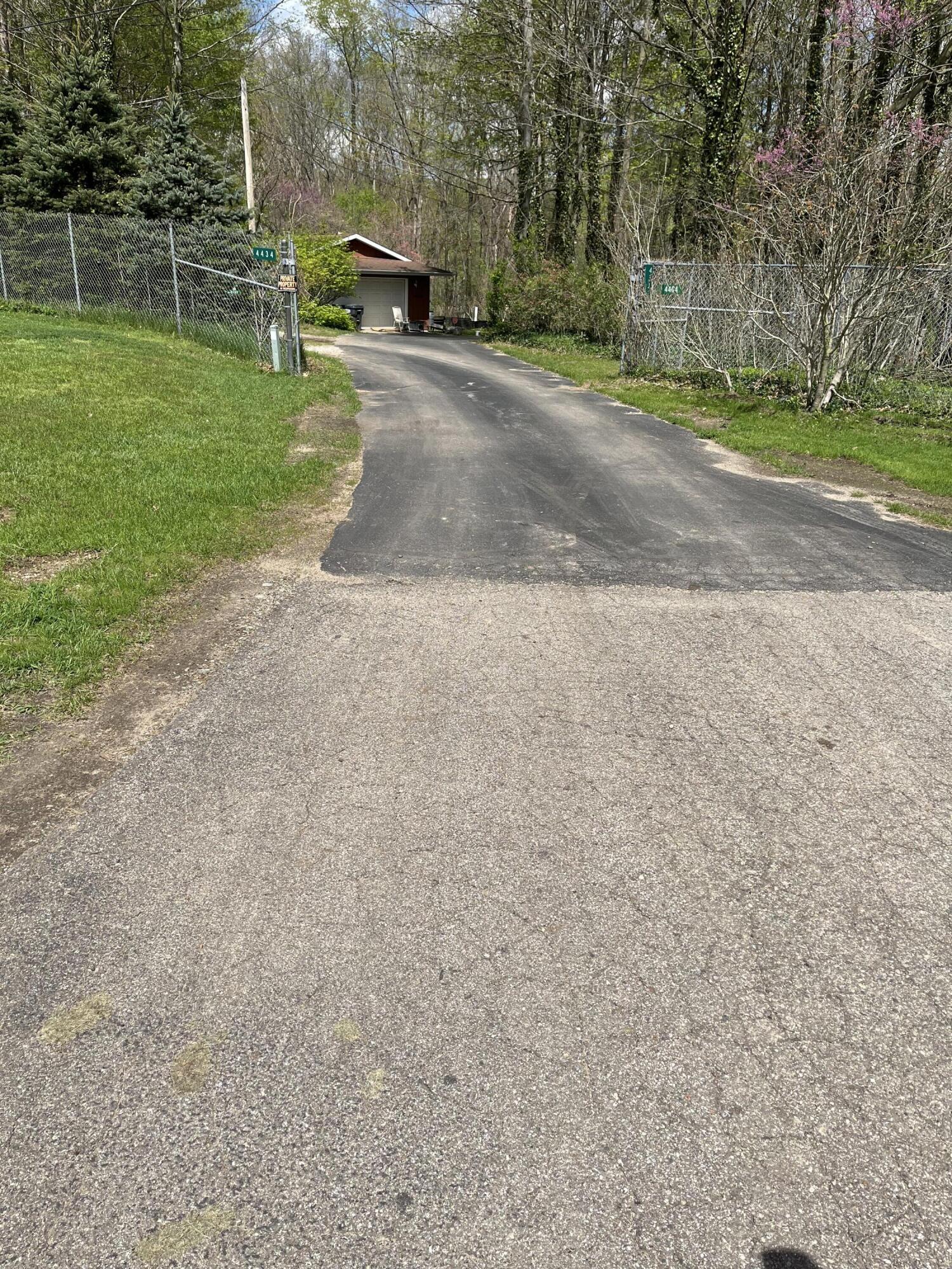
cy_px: 634
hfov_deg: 53.1
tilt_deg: -21.1
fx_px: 953
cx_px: 476
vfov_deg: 67.3
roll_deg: -1.3
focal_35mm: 26
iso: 50
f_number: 1.6
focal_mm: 5.1
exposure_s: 1/4149
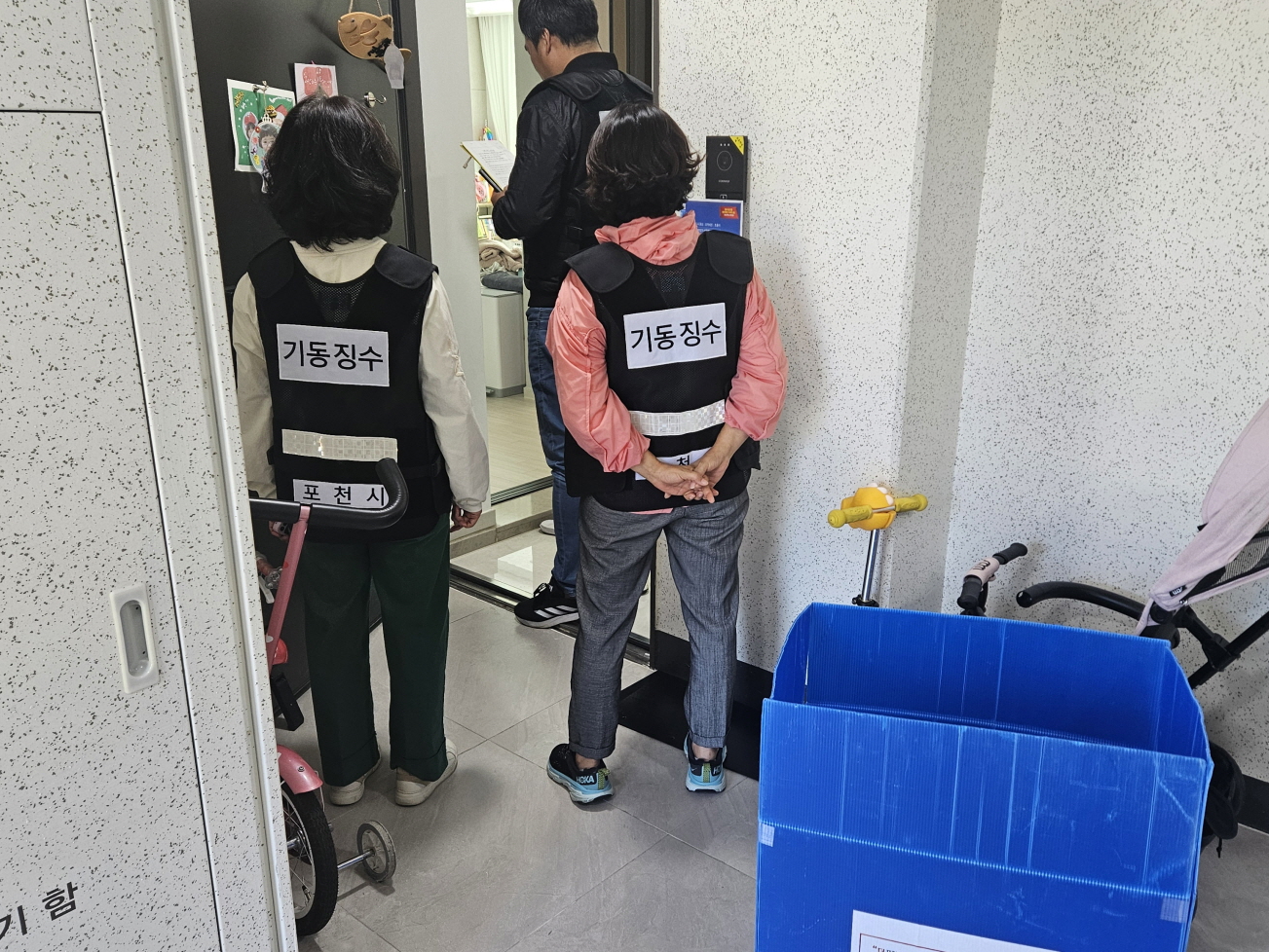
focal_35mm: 30
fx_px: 1100
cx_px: 670
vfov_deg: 46.8
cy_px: 475
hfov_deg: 59.9
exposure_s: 1/120
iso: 125
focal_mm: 5.4
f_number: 1.8
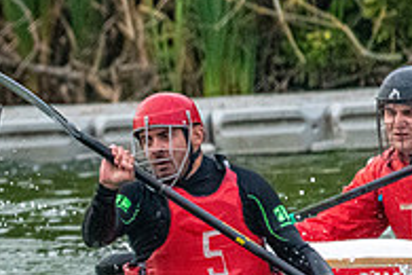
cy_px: 305
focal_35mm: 1558
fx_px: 17829
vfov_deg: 0.9
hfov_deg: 1.3
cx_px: -131
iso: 5000
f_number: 5.6
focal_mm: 400
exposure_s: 1/2000
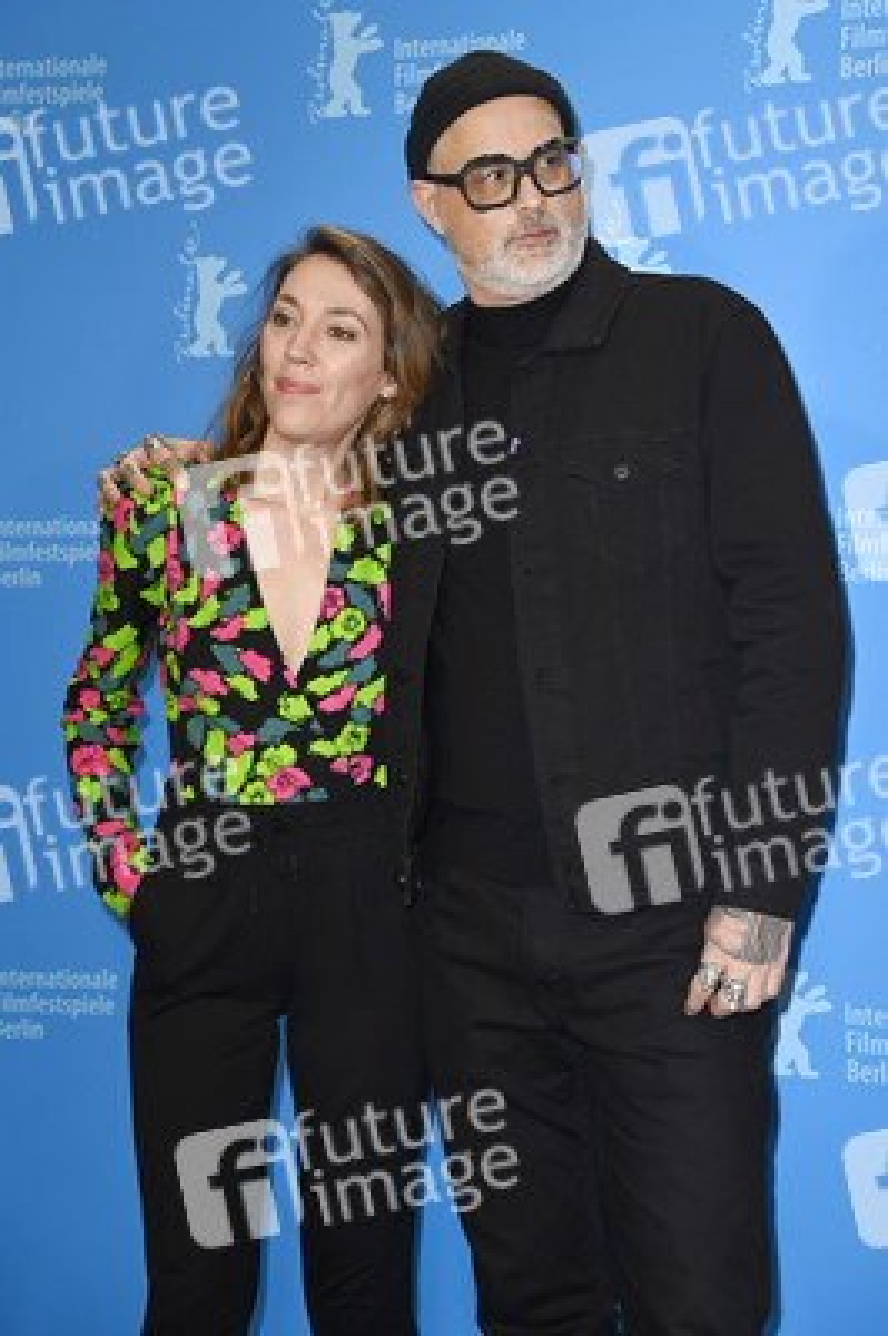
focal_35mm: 92
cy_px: 668
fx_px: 3410
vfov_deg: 22.2
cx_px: 444
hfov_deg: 14.8
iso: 800
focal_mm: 92
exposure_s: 1/200
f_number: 5.3
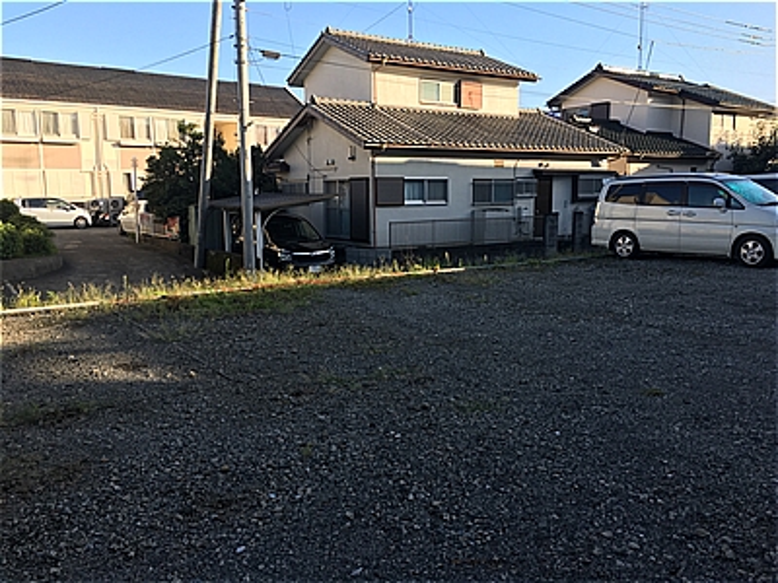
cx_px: 389
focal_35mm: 29
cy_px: 292
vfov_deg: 48.2
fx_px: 652
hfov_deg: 61.7
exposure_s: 1/475
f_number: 2.2
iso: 25
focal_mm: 4.15
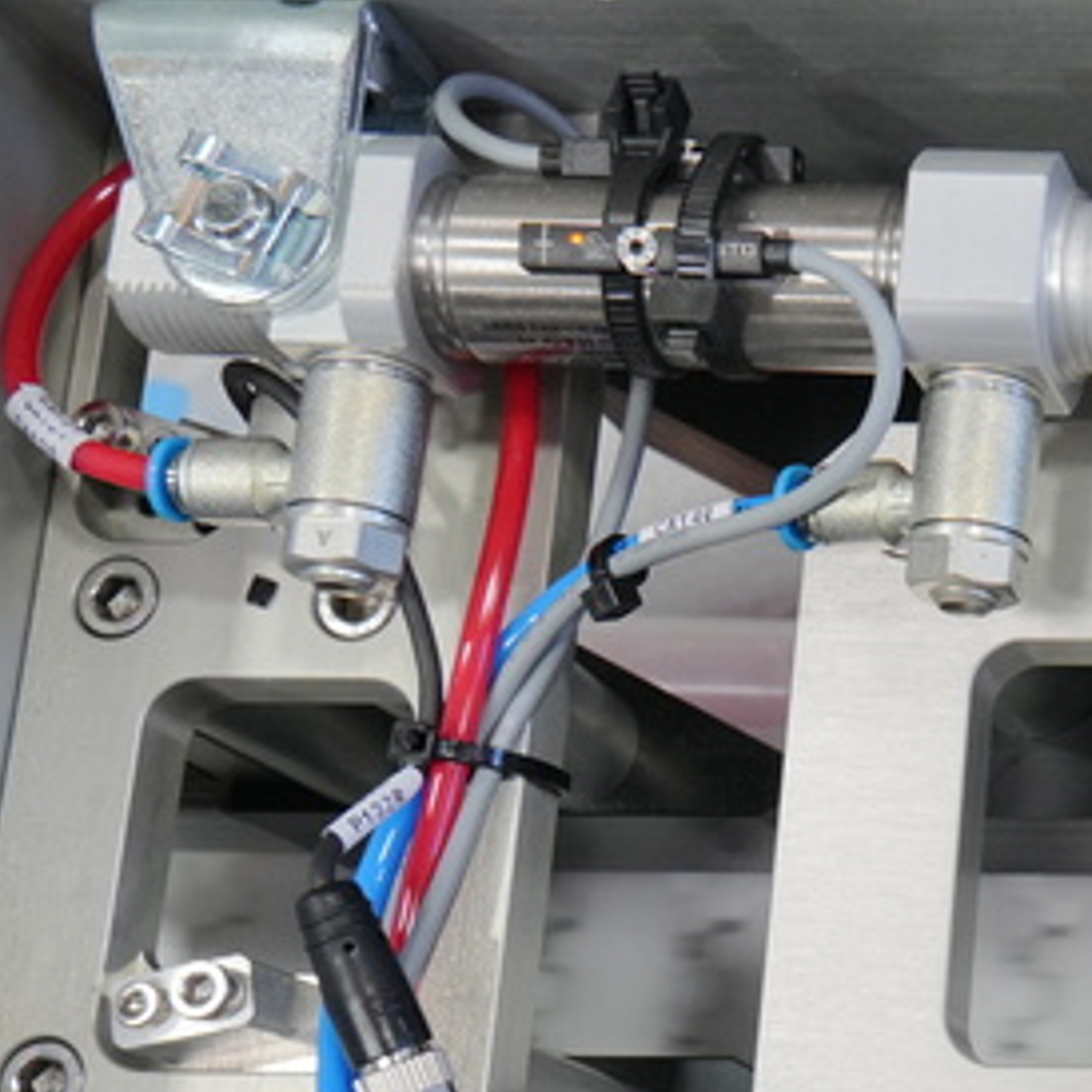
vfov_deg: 21.0
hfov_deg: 18.9
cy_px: 759
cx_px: 1578
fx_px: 2927
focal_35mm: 82
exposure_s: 1/125
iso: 1600
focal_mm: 22
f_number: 7.1
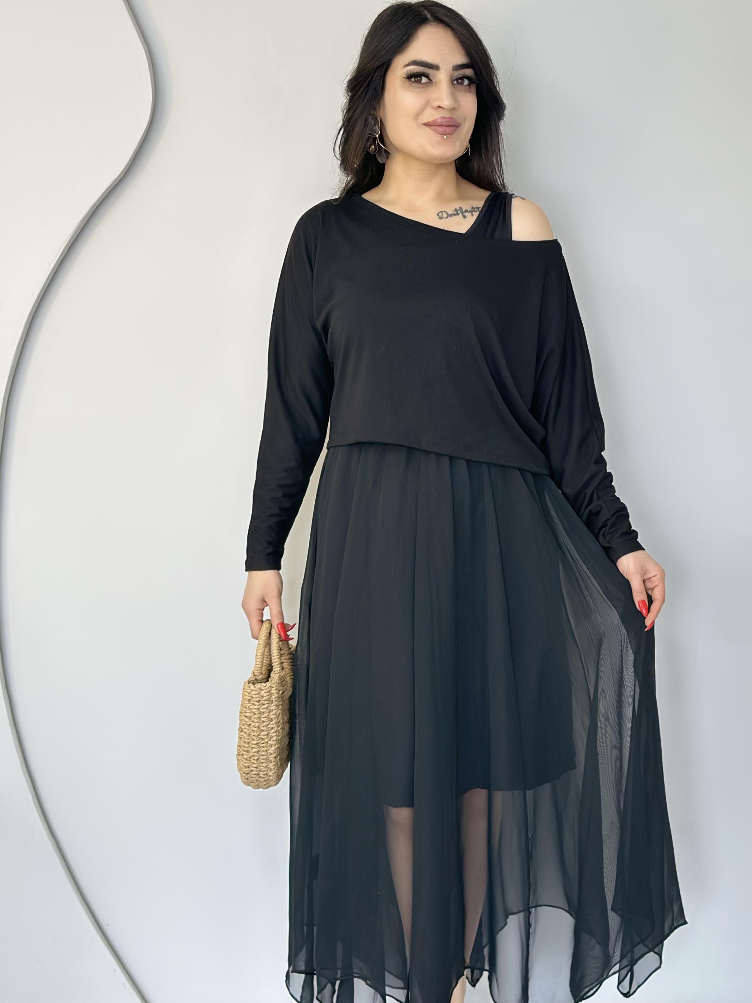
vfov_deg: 31.6
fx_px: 1767
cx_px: 474
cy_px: 579
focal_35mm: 61
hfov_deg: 24.0
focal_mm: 6.86
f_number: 1.78
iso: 80
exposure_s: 1/100
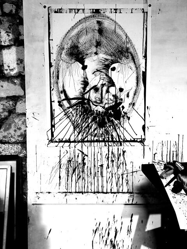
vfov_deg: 65.3
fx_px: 194
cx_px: 94
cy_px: 124
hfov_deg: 51.4
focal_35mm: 27
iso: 250
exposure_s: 1/33.3
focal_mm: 3.95
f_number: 2.2
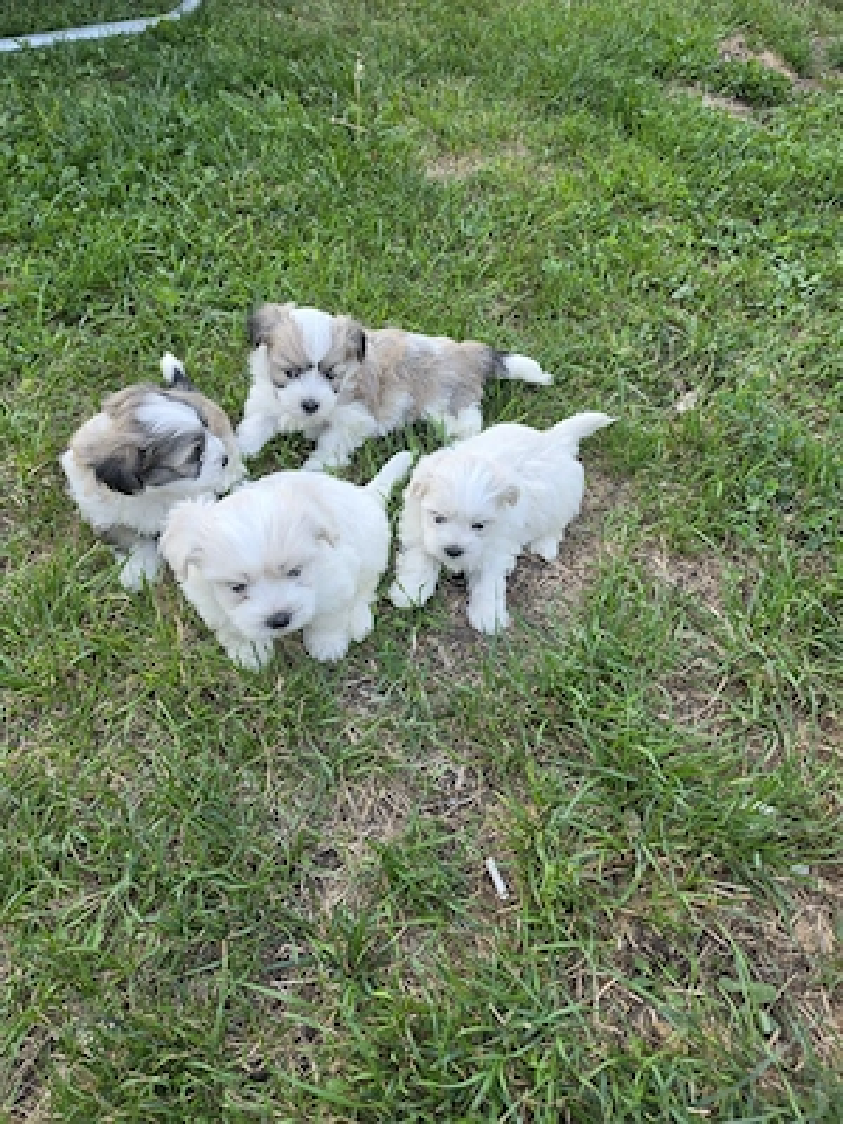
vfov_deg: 73.9
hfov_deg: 58.9
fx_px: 747
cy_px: 562
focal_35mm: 23
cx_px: 422
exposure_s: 1/120
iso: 32
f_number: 1.4
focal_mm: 6.5
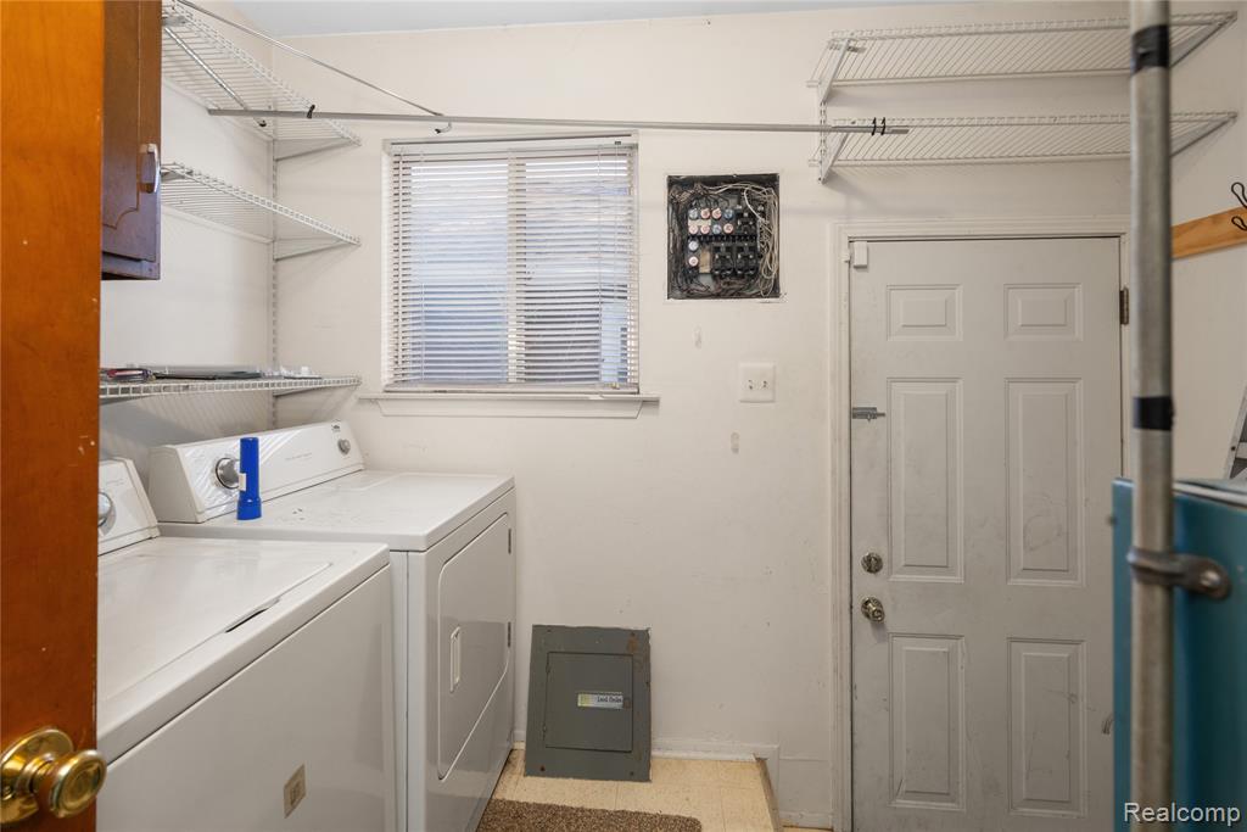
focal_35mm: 30
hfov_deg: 61.9
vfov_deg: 43.6
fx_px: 1039
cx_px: 624
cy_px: 416
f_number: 9
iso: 320
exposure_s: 1/8
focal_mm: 30
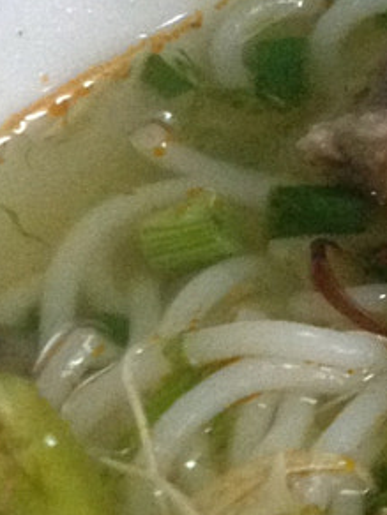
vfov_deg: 10.8
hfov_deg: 7.9
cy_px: 547
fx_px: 2698
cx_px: 696
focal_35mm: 181
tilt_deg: -52.7
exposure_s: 1/20
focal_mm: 4.12
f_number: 2.4
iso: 400
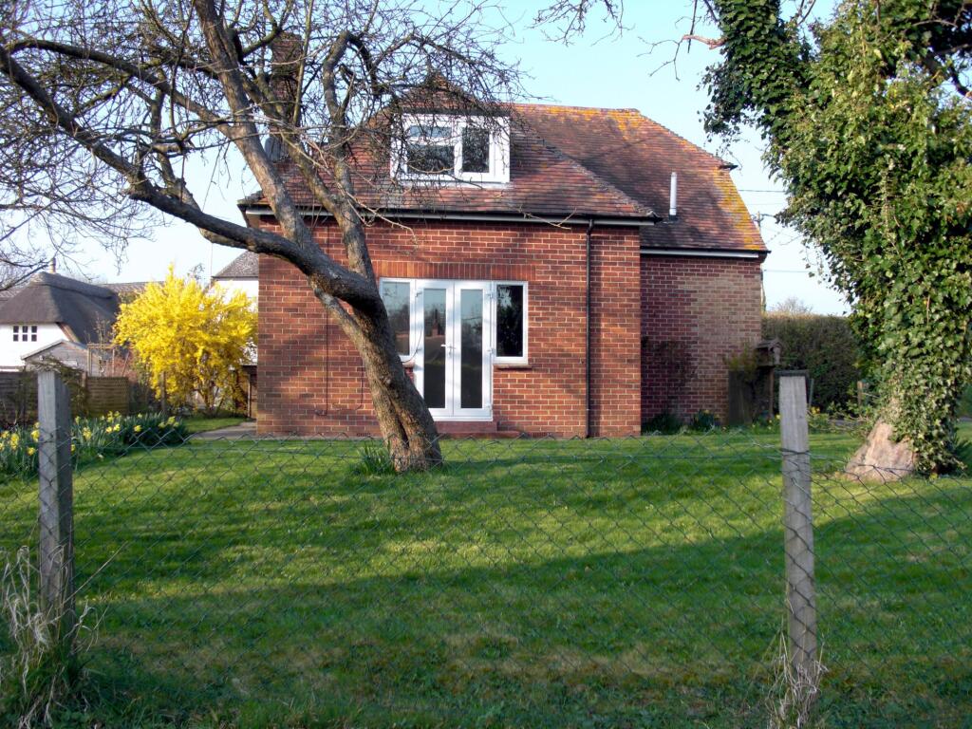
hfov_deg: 51.4
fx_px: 1011
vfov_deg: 39.7
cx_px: 486
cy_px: 364
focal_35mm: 36
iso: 50
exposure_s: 1/200
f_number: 2.8
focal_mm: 6.3
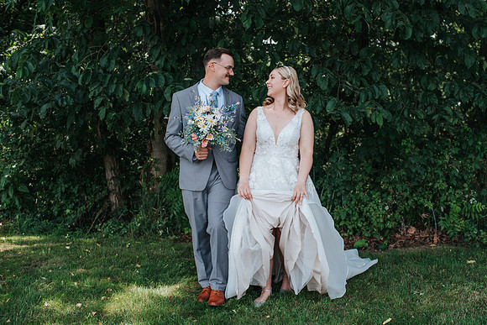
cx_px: 269
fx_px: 532
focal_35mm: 39
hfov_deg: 49.1
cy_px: 162
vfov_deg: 34.0
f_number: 2.8
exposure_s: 1/500
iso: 140
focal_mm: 35
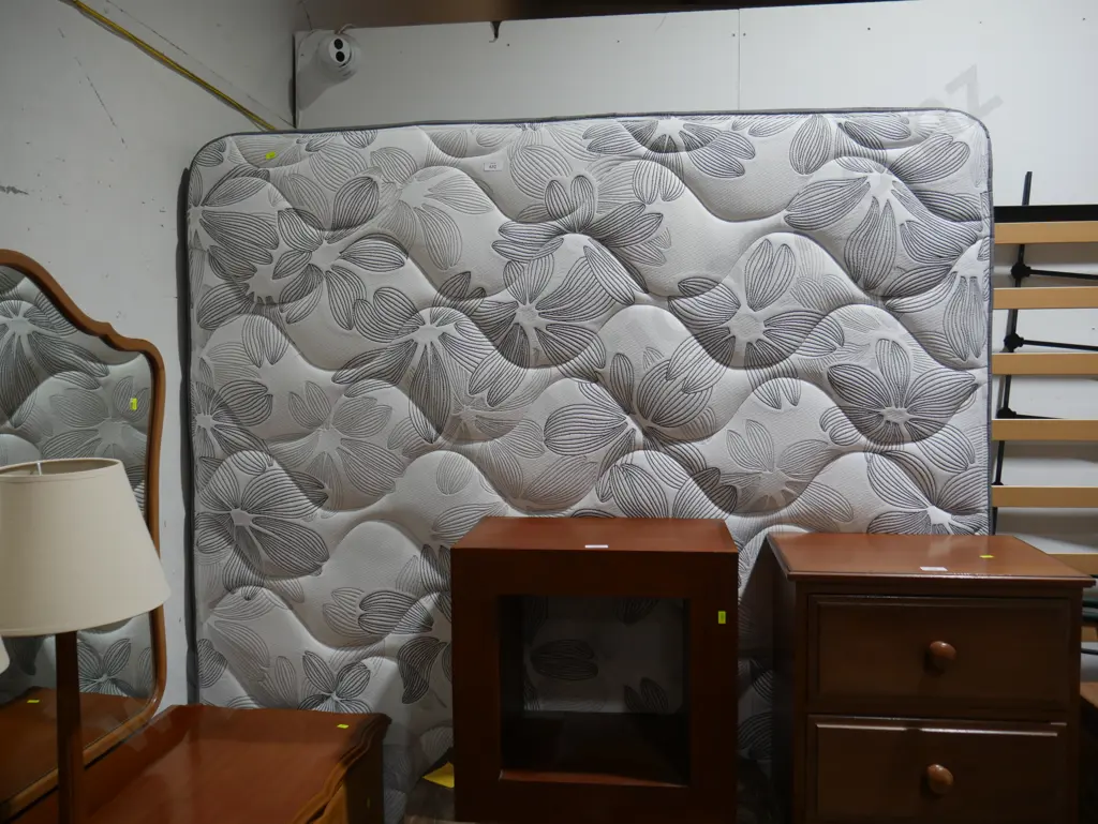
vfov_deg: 49.8
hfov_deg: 63.4
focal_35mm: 28
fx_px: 889
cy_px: 412
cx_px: 549
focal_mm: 14
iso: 200
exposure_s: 1/80
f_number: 3.5
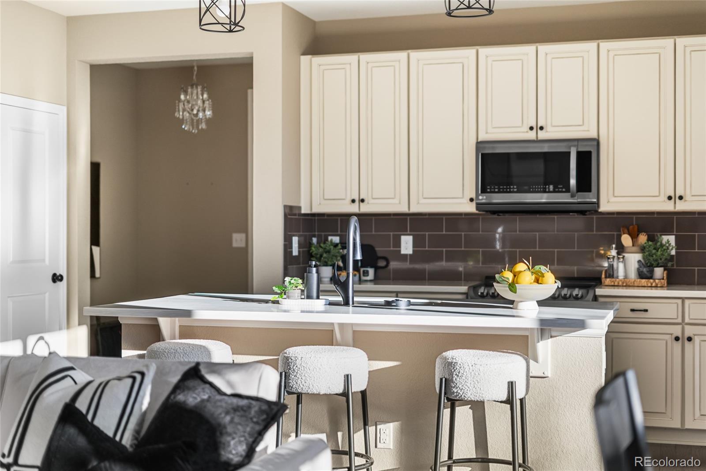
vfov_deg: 27.0
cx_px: 353
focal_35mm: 50
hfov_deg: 39.6
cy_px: 236
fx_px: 980
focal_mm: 50
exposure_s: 1/320
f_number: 1.8
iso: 125
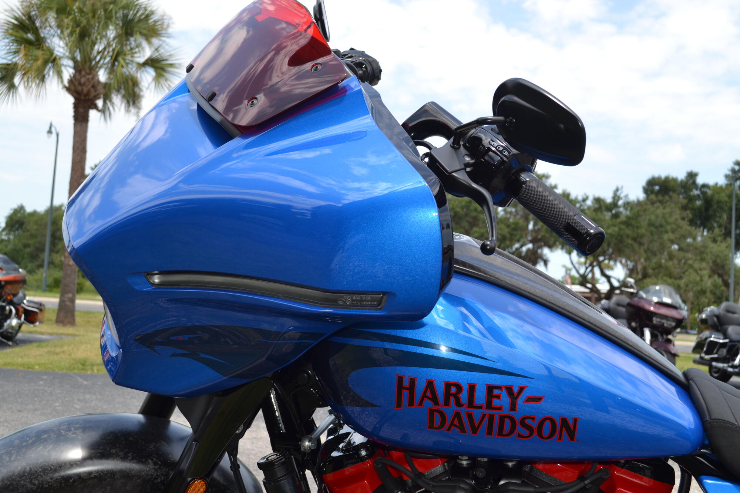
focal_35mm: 39
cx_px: 370
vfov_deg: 34.2
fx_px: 802
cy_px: 246
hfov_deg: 49.6
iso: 100
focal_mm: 26
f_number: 6.3
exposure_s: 1/200
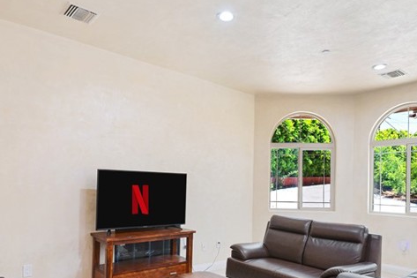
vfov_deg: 48.8
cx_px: 212
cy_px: 183
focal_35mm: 26
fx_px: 301
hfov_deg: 69.4
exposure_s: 1/2
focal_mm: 12
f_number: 5.6
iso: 80
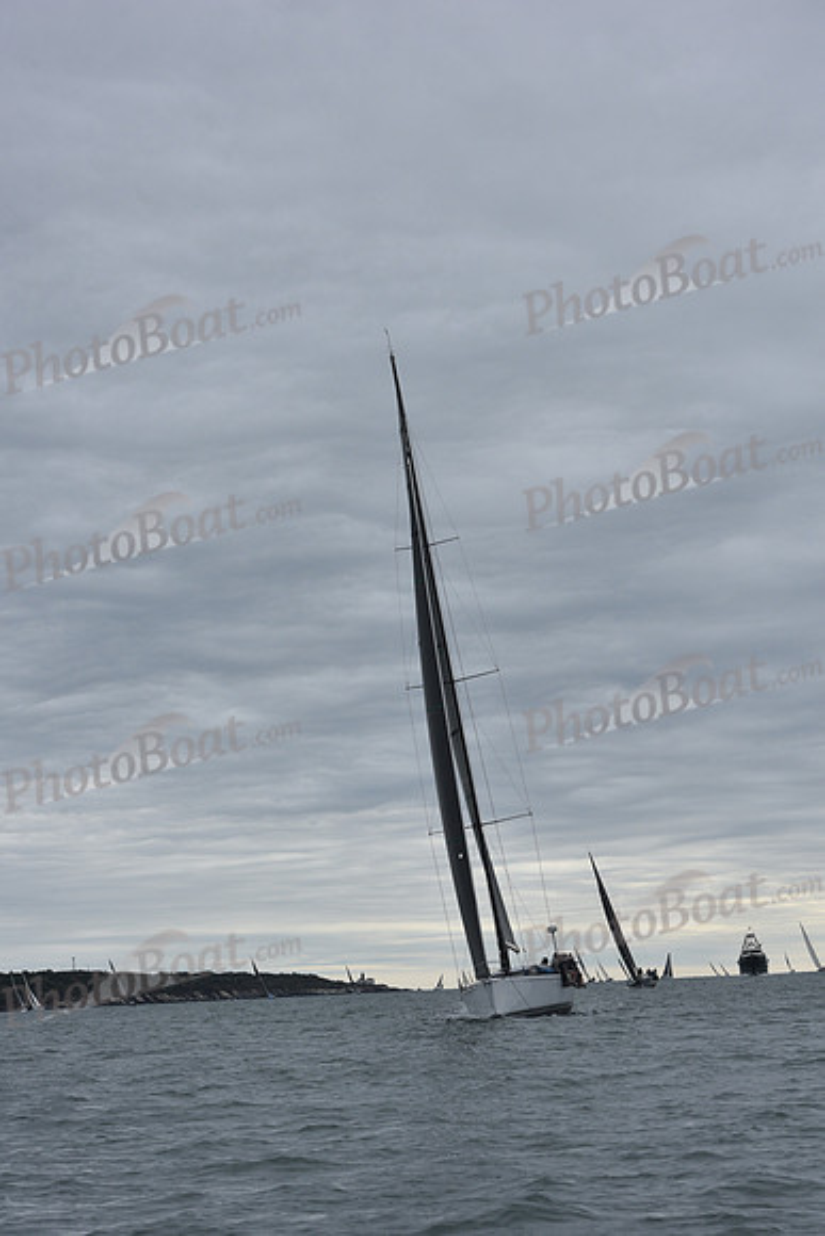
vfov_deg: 24.8
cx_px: 412
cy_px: 618
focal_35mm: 82
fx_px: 2817
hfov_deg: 16.7
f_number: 9
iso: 400
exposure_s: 1/1000
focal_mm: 82
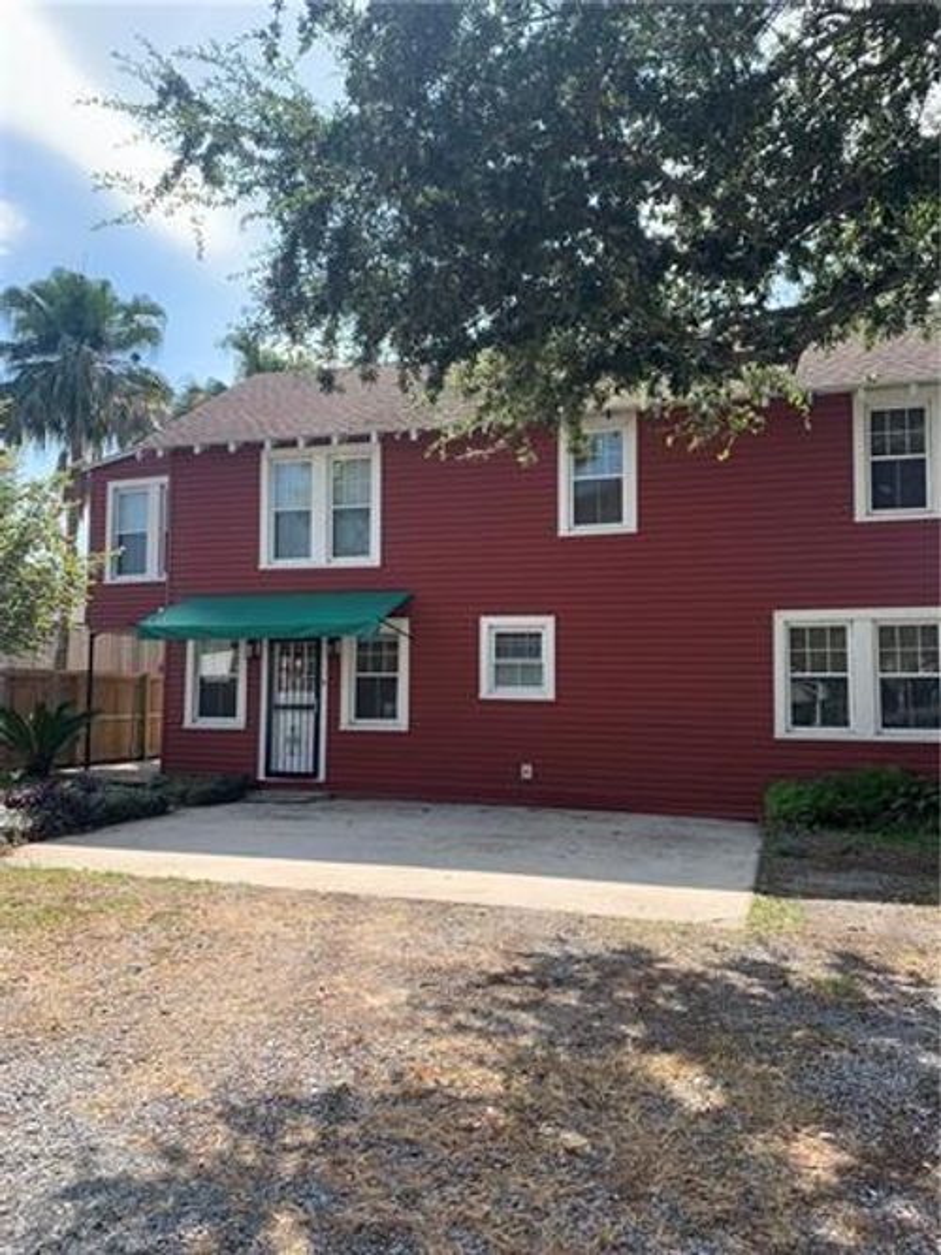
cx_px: 470
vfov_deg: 67.3
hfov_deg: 53.0
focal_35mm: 26
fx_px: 943
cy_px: 628
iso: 25
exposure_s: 1/1111
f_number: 1.8
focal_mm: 4.25
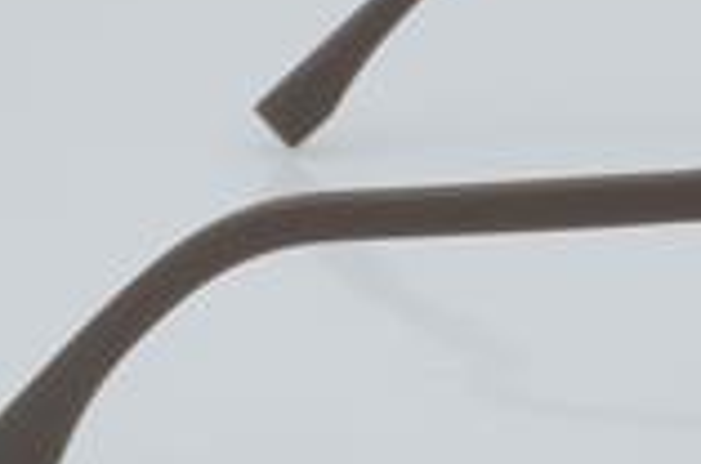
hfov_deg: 10.7
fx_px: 3712
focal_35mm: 191
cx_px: 746
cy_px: 170
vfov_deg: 7.2
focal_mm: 50
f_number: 32
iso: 100
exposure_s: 1/4
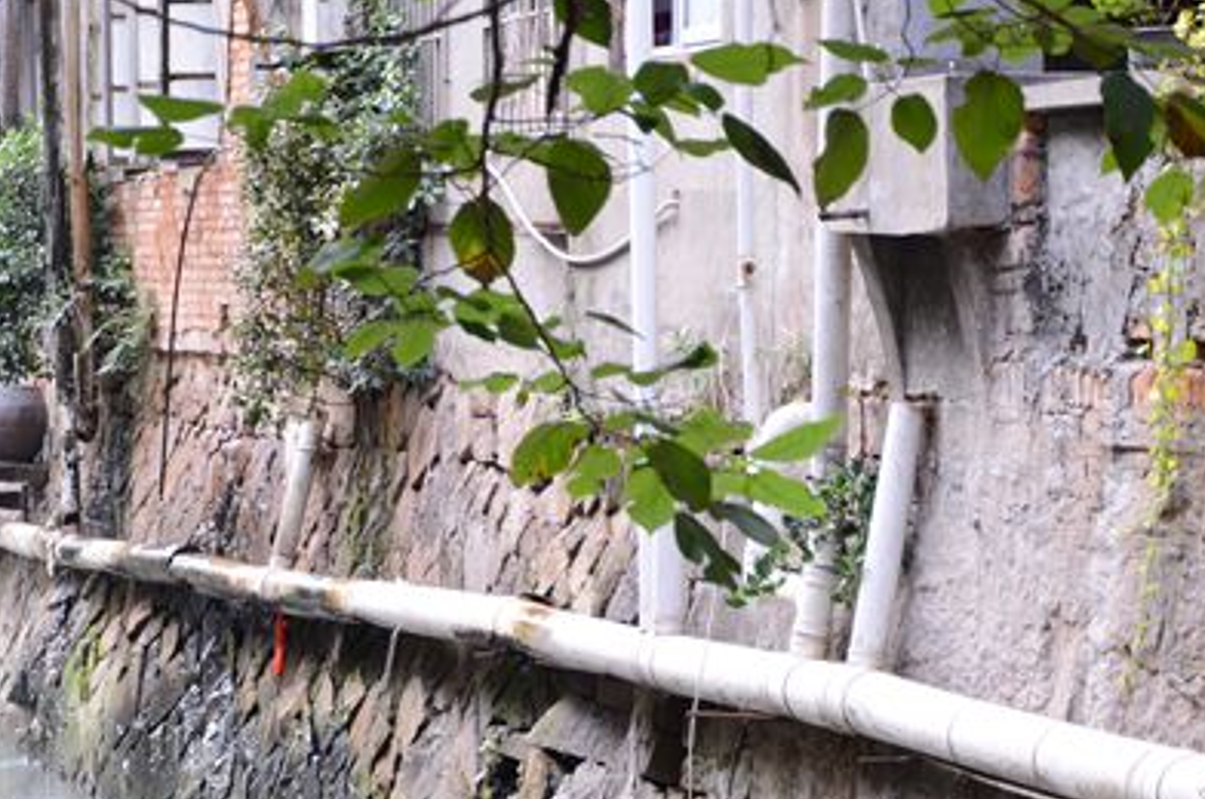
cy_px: 545
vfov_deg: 10.3
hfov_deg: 15.4
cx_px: 347
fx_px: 4444
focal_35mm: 133
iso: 400
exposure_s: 1/60
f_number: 5
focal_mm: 58
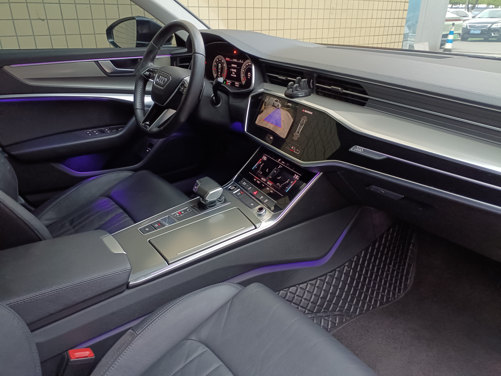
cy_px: 188
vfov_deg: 53.1
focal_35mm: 26
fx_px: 376
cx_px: 250
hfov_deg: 67.3
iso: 1996
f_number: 1.8
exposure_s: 1/25
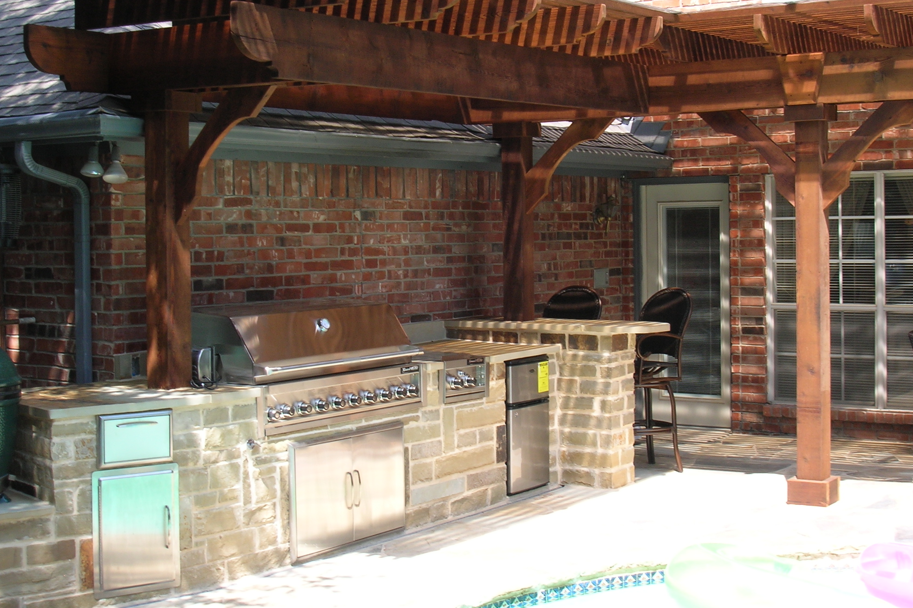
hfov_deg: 37.5
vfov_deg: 25.5
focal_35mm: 53
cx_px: 464
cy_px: 275
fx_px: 1344
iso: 50
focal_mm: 8.4
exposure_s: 1/68.6
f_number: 5.6
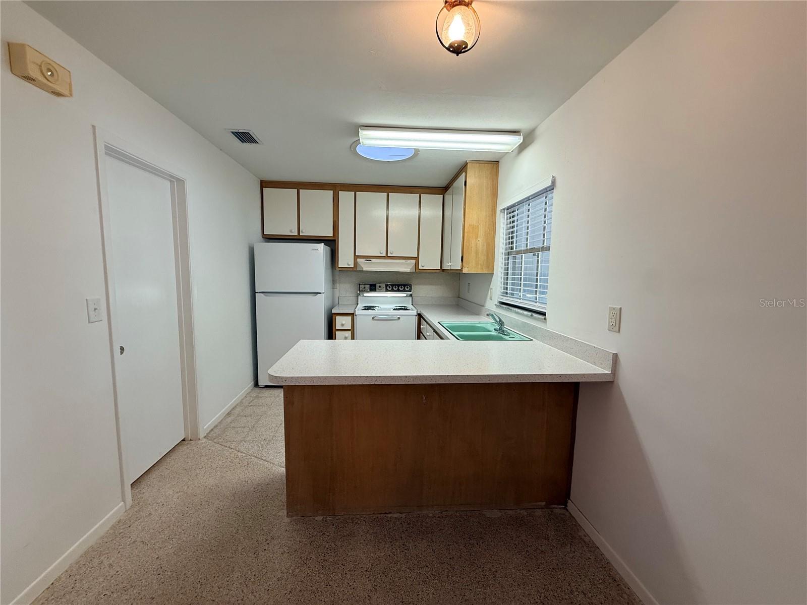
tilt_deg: -5.5
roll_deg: -0.9
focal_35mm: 14
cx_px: 404
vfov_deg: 85.7
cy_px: 302
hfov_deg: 102.1
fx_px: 326
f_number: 2.2
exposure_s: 1/120
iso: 160
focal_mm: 2.22
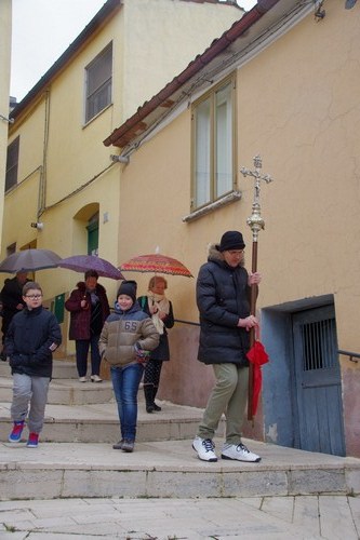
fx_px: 585
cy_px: 270
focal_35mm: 39
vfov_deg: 49.6
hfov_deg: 34.2
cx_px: 180
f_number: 8
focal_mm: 26
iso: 1000
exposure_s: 1/250
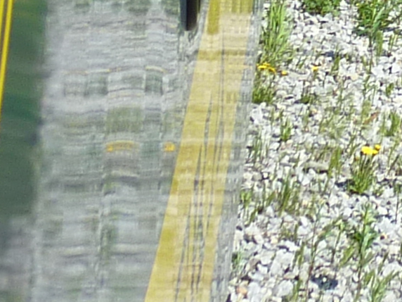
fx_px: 2369
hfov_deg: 9.2
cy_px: -443
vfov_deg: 6.9
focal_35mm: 204
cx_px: 744
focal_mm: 5.3
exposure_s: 1/500
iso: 80
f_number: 4
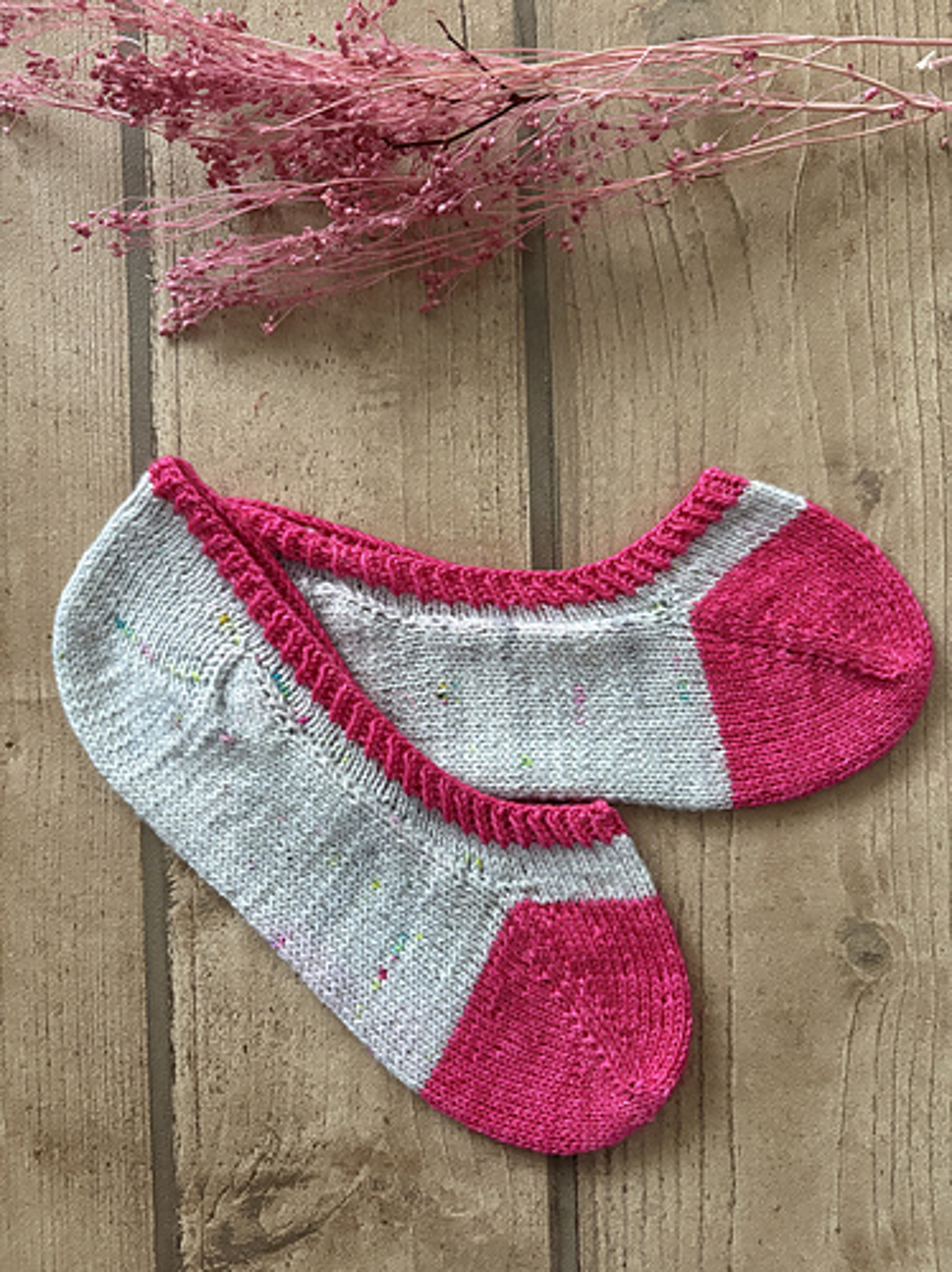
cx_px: 476
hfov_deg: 53.0
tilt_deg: -87.9
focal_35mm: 26
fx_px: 955
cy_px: 636
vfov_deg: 67.4
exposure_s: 1/41
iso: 500
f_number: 1.6
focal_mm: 5.96
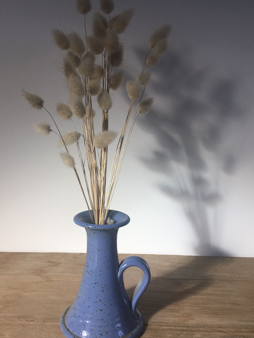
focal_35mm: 36
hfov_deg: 39.6
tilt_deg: -13.4
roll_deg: -0.6
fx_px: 352
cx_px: 111
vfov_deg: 51.3
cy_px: 178
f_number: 2.2
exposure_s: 1/125
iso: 25
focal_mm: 4.15
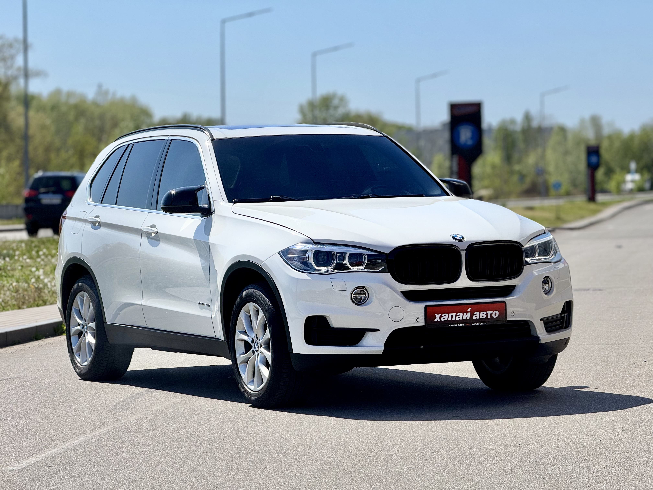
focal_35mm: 120
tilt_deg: -0.1
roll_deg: +0.9
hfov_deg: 16.4
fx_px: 2264
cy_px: 245
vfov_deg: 12.3
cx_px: 326
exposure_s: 1/2710
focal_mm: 15.66
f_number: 2.8
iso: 50
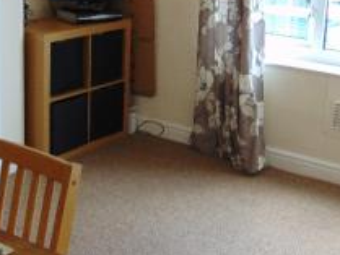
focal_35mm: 66
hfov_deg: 29.3
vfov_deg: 22.0
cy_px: 52
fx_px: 649
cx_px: 129
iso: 80
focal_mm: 4.5
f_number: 3
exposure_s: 1/30
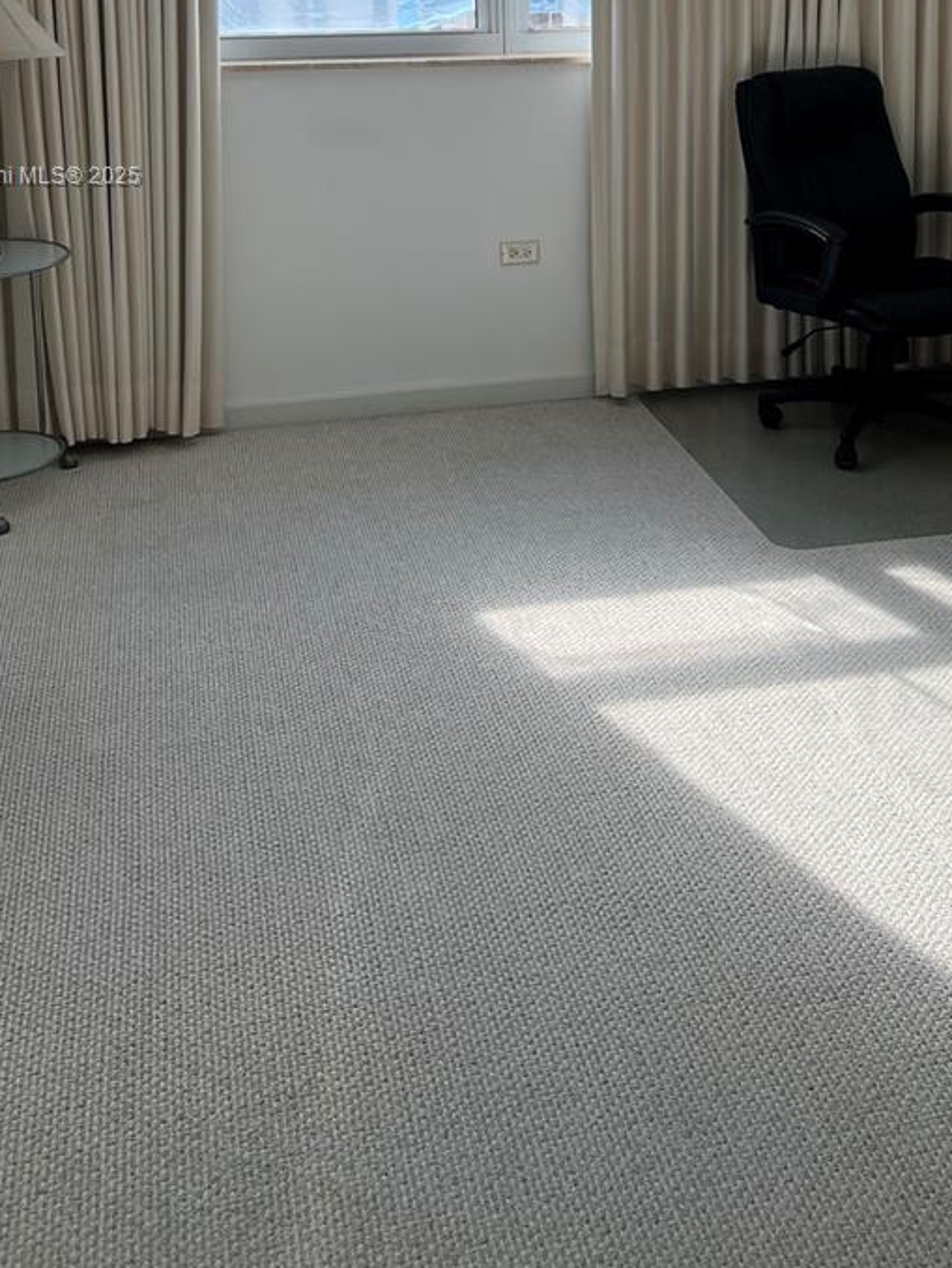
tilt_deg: -8.0
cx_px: 640
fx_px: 1686
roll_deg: -0.9
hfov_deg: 31.3
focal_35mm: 46
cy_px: 178
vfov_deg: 38.9
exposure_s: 1/617
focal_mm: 5.7
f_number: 1.5
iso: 50
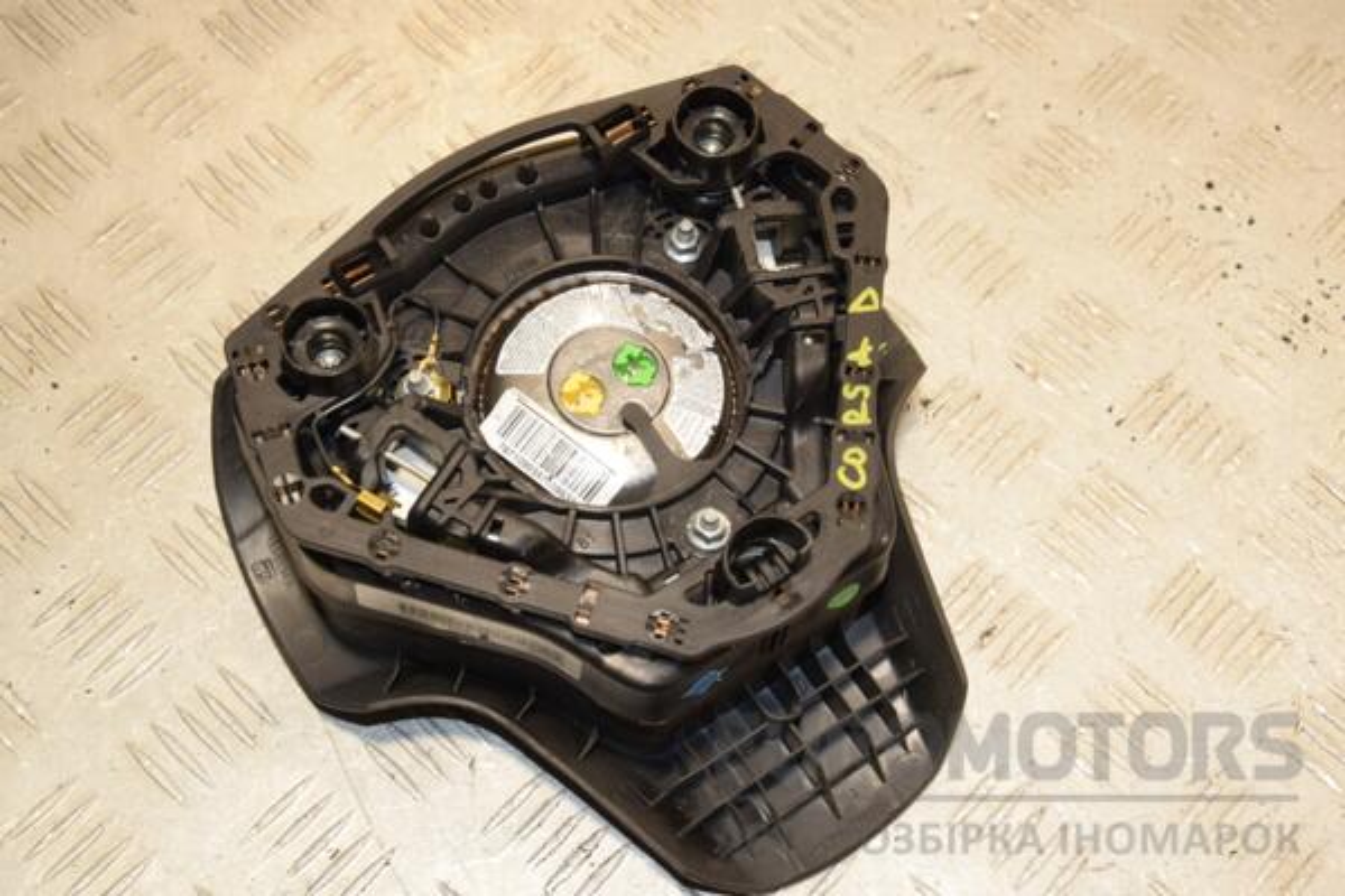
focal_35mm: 52
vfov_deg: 25.8
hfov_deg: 37.9
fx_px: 1961
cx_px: 672
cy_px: 448
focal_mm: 35
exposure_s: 1/200
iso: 800
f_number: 8
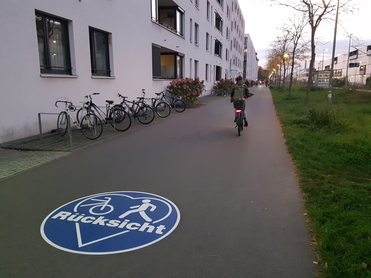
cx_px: 186
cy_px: 139
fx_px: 279
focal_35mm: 26
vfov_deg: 53.1
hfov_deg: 67.3
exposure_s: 1/50
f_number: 1.7
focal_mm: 4.2
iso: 800
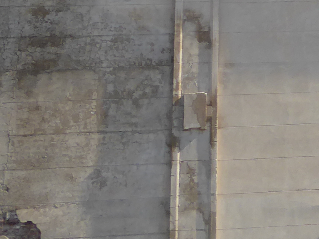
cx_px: 447
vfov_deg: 10.2
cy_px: -203
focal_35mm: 136
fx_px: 1253
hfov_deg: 13.8
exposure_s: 1/400
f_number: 3.7
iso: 80
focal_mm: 6.3
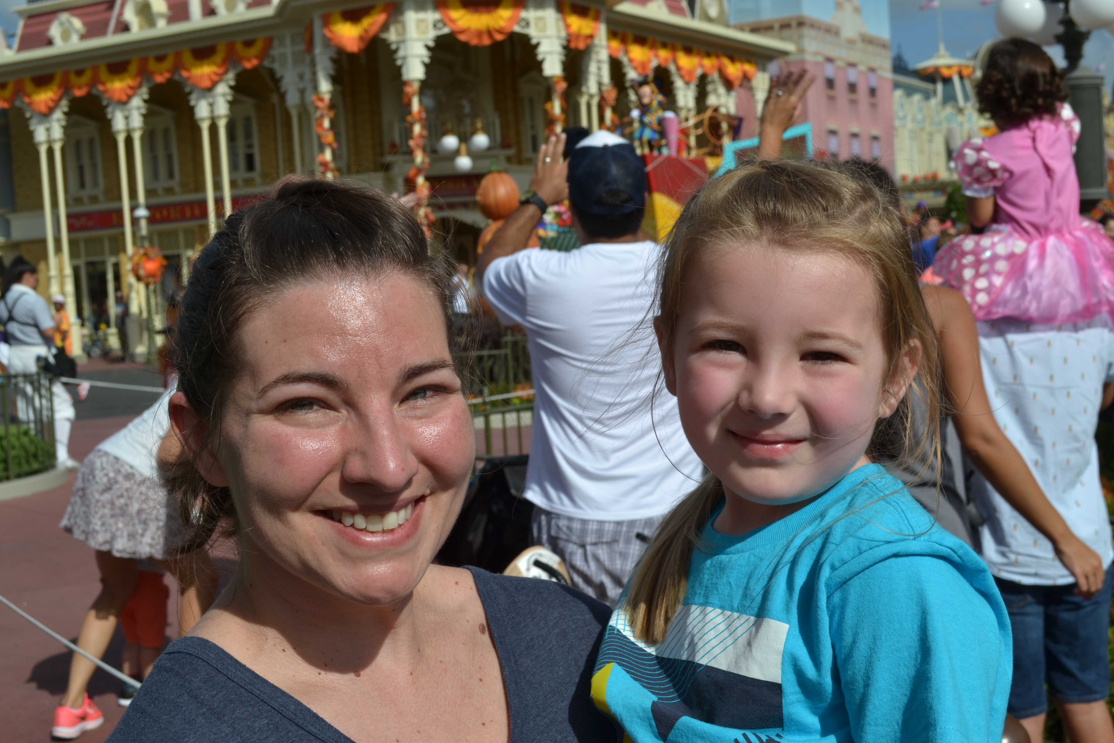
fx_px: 1578
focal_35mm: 51
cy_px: 372
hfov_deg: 38.9
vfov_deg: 26.5
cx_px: 557
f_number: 9
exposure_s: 1/320
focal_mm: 34
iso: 100
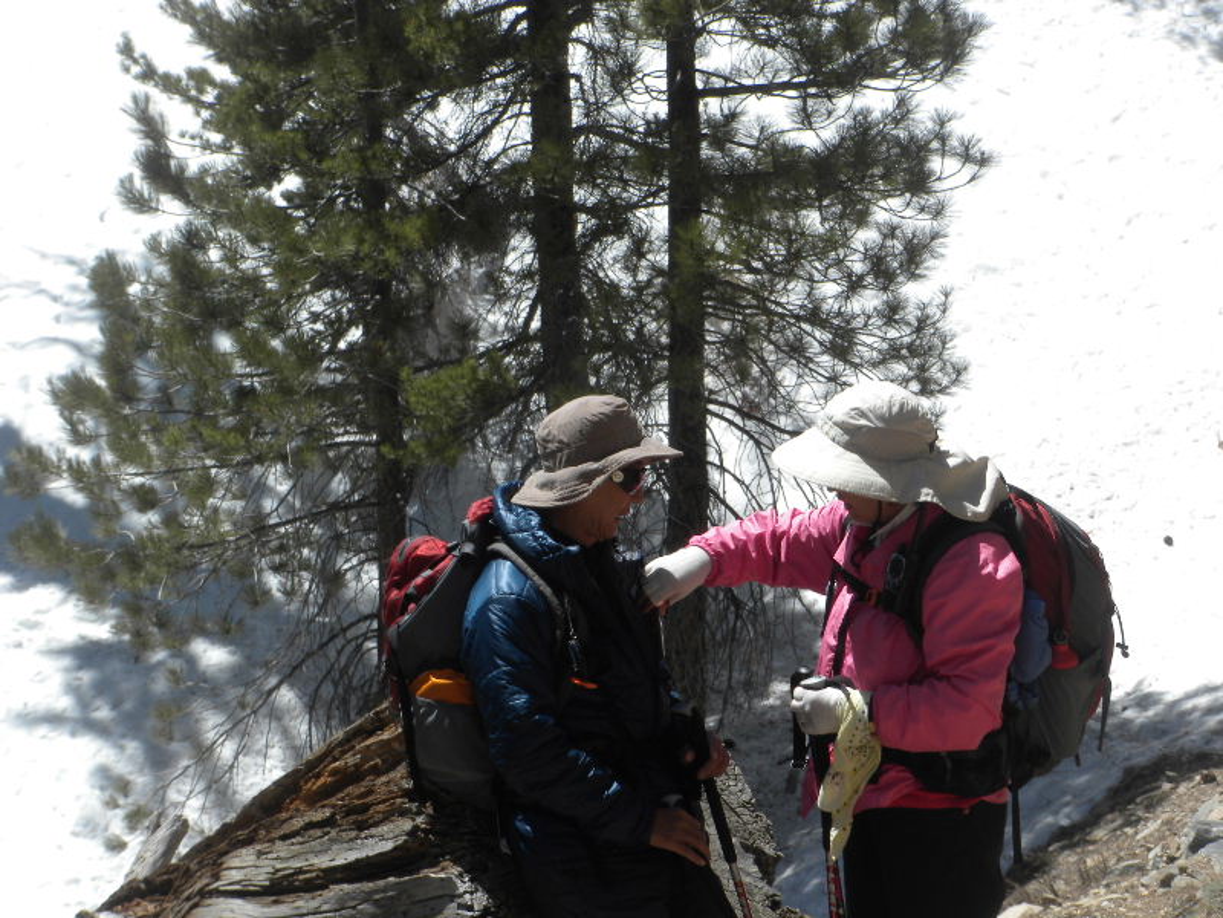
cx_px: 612
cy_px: 459
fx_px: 4204
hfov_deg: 16.6
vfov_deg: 12.5
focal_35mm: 119
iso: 64
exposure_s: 1/64
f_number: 14
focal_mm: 21
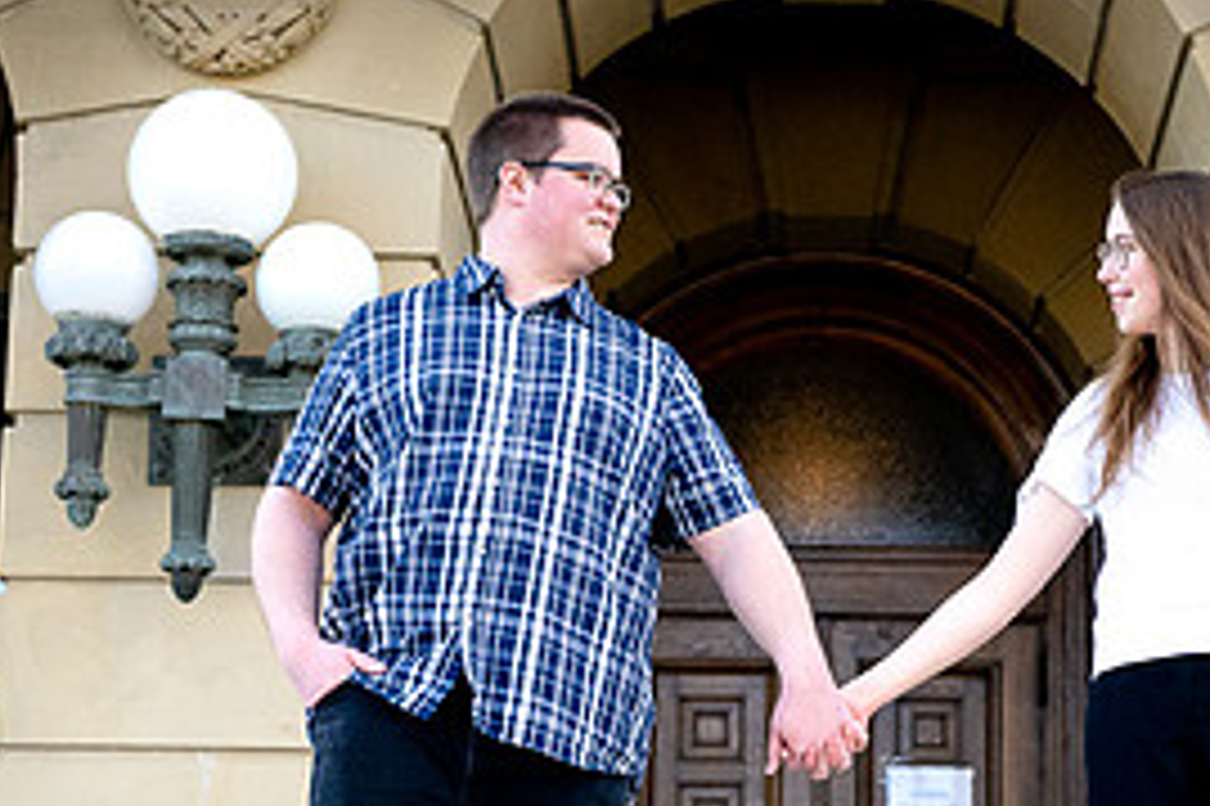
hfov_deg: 18.8
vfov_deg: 12.6
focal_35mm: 108
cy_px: 709
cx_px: 882
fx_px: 3628
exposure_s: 1/8000
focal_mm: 50
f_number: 3.5
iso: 6400
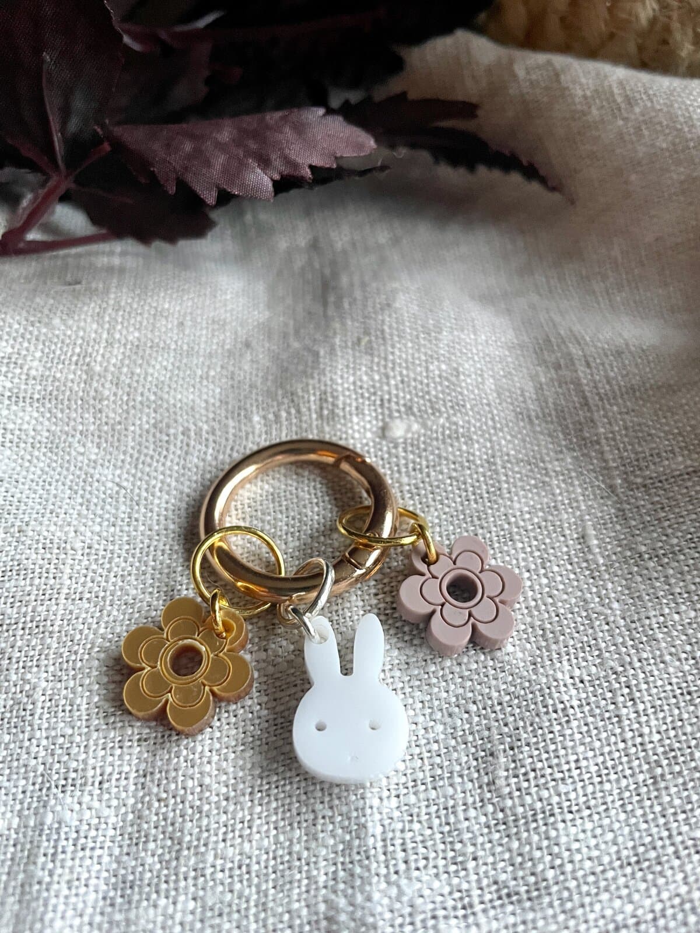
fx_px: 701
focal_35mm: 26
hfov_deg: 53.1
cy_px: 466
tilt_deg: -51.8
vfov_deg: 67.3
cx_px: 350
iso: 400
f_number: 1.6
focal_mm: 4.2
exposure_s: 1/60
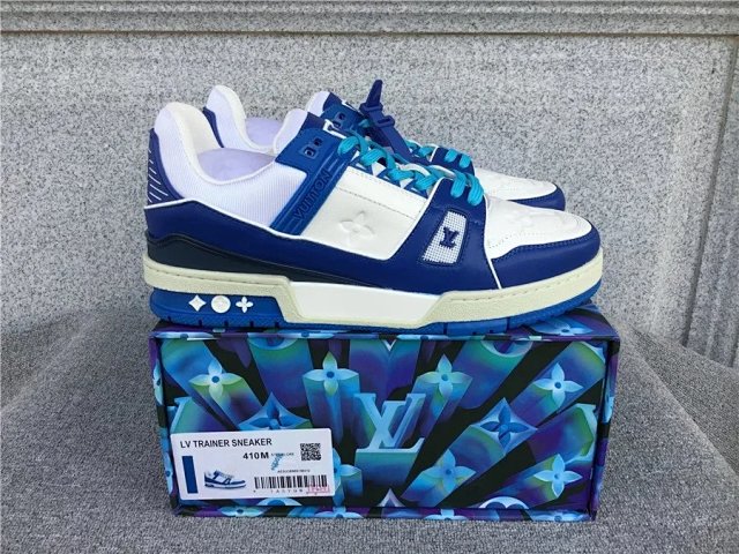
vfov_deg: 45.4
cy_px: 277
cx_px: 370
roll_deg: +0.3
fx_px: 662
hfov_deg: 58.4
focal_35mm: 31
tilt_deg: -19.9
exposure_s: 1/326
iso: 25
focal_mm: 3.3
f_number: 2.4
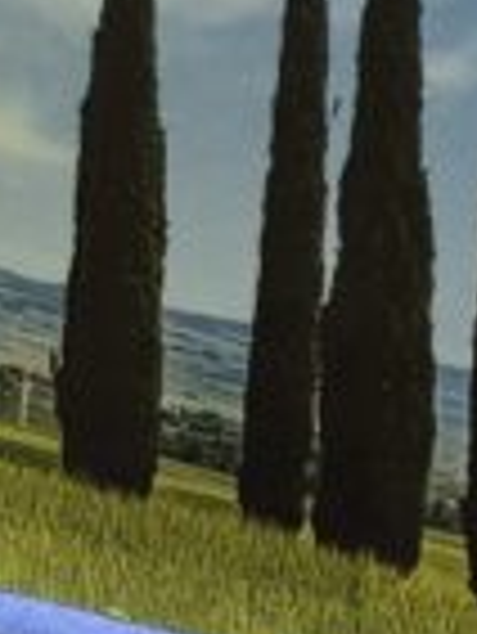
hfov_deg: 6.7
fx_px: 3064
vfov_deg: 11.3
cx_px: -1526
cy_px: -324
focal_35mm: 167
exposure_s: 1/120
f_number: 1.8
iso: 320
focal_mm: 5.4
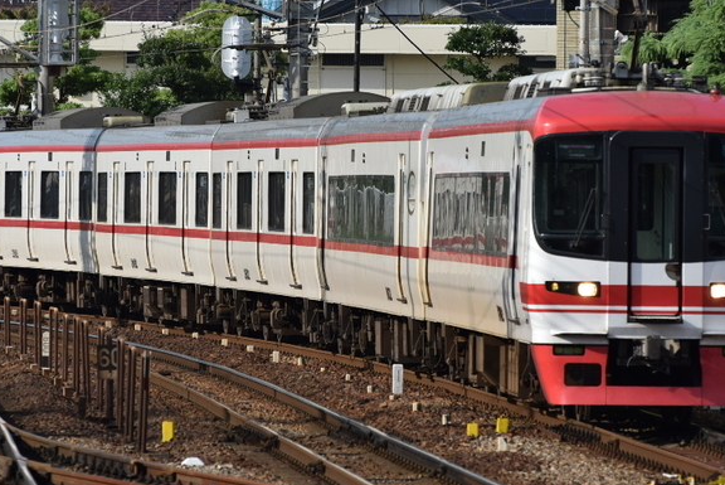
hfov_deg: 4.5
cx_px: 346
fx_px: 9230
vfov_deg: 3.0
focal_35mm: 458
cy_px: 165
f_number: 5.3
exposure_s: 1/800
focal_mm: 220
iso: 100
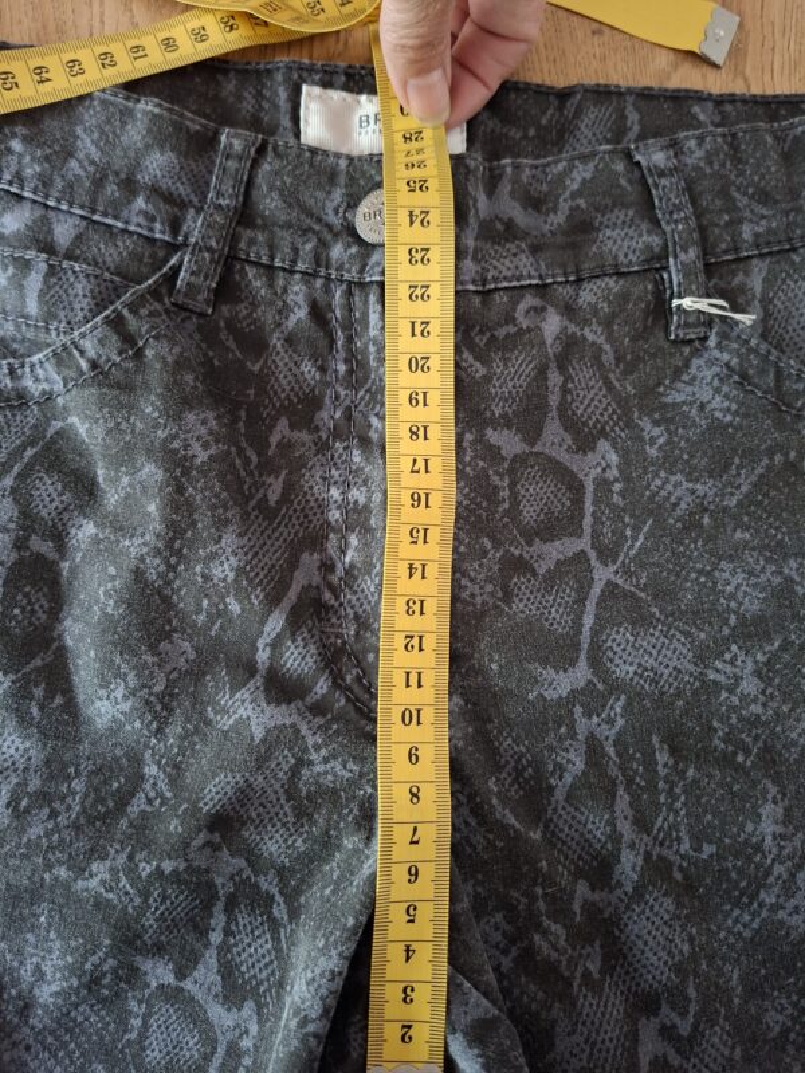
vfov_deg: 73.9
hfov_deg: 58.9
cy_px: 536
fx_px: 713
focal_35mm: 23
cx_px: 402
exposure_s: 1/33
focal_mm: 5.54
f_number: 1.8
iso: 400
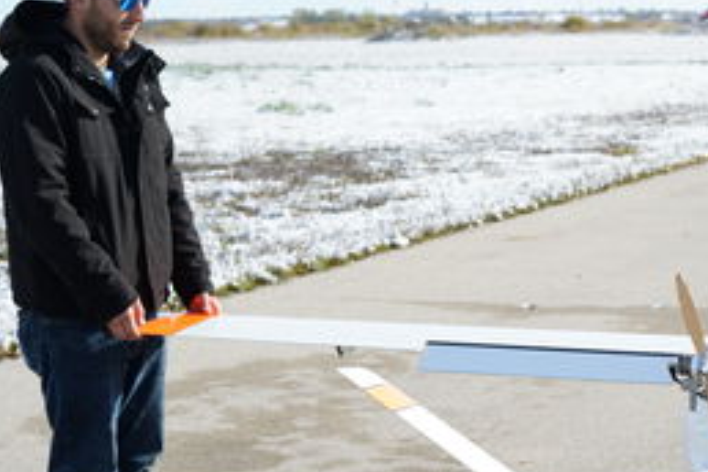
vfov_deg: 14.0
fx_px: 1908
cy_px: 369
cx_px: 587
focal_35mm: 97
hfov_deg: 20.7
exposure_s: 1/250
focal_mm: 50
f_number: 6.3
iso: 100
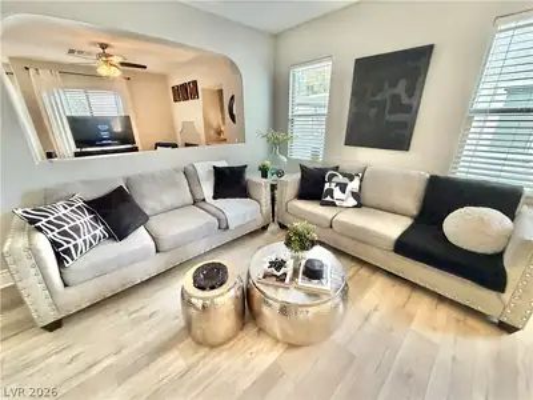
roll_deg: +0.9
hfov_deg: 102.1
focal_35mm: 14
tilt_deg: -21.3
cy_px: 200
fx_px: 216
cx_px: 266
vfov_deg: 85.7
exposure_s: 1/60
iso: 320
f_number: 2.2
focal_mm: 2.22
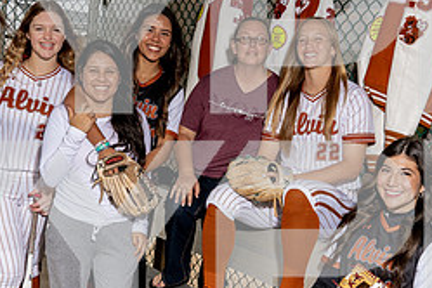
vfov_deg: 23.8
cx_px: 182
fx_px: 672
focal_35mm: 56
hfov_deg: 35.6
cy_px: 233
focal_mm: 24
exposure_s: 1/250
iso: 100
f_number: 8
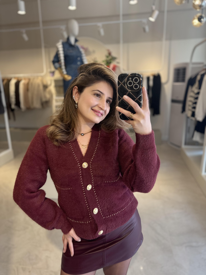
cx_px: 103
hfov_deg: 56.8
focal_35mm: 24
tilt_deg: -14.0
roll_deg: +1.2
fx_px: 190
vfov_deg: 71.6
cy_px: 138
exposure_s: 1/121
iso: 80
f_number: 1.78
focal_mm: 6.76
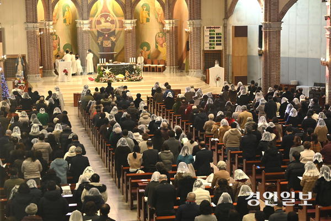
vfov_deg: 16.1
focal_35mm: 85
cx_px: 166
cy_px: 110
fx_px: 781
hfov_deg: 23.9
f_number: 5
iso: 4000
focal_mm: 85
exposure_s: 1/160
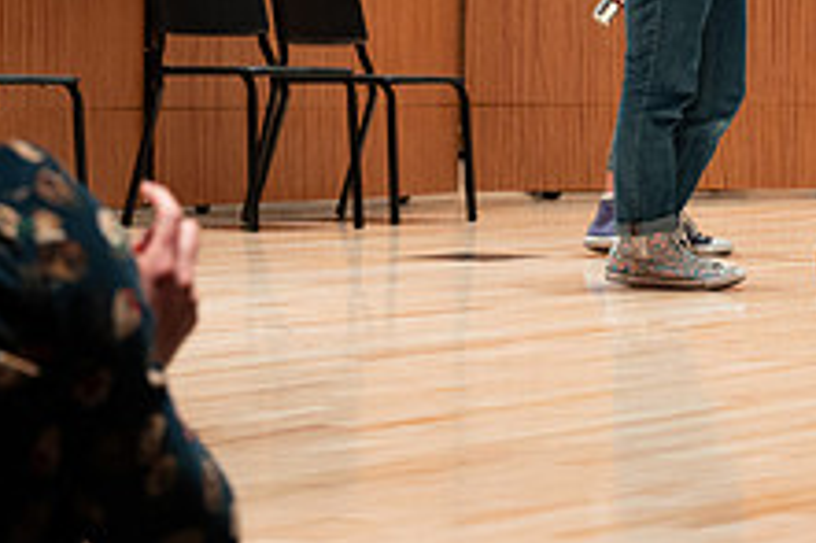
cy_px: -121
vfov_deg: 8.0
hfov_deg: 12.2
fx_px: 3828
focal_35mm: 169
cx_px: 510
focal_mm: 62
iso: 1250
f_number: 4
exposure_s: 1/125
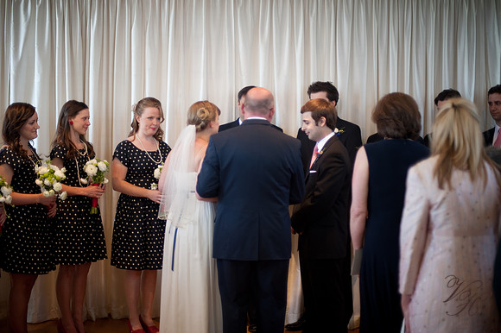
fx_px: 695
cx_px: 250
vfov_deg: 27.0
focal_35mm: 50
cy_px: 166
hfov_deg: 39.6
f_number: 1.4
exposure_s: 1/200
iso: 200
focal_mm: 50
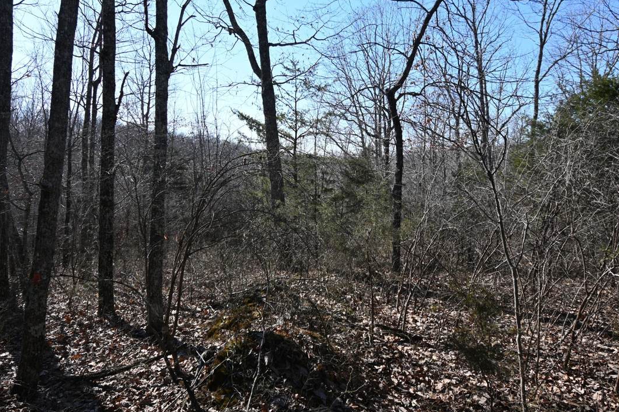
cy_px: 181
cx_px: 280
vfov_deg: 54.9
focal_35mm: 23
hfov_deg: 75.9
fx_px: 395
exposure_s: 1/400
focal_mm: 13
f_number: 4.8
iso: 100
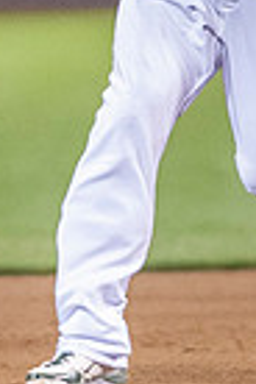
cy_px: -170
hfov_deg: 1.4
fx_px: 10410
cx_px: 198
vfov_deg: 2.1
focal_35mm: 976
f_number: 2.8
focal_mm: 300
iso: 3200
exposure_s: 1/1250
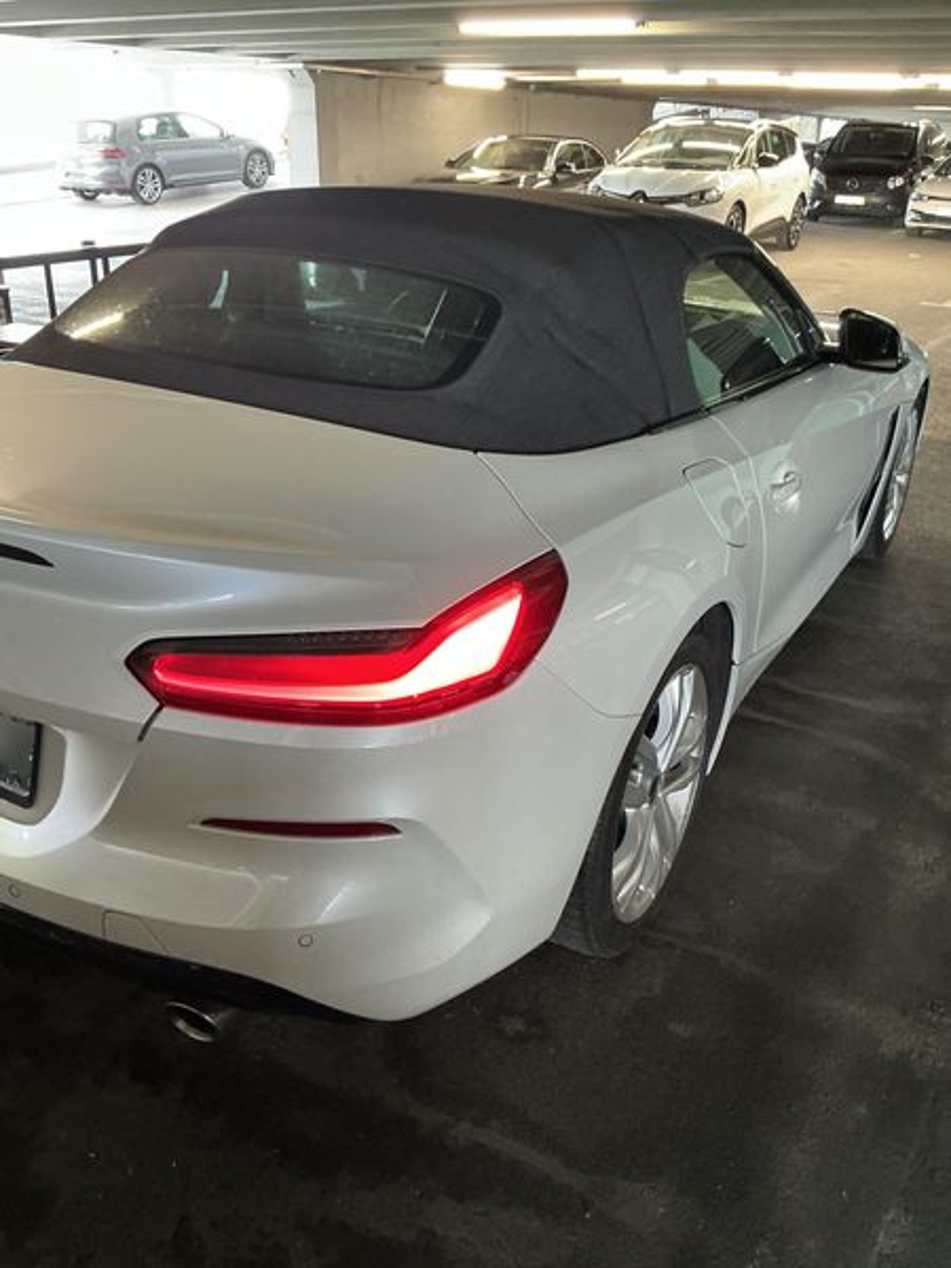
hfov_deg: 49.7
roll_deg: +0.1
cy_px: 634
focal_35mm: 28
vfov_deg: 63.4
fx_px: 1026
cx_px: 476
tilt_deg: -23.6
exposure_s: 1/33
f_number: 1.8
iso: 250
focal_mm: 3
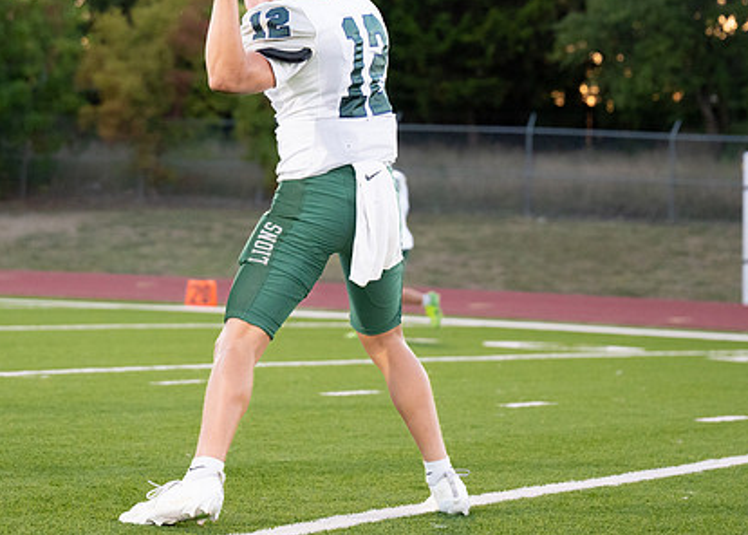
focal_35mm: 144
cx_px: 211
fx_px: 3060
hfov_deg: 13.9
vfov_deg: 9.9
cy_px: 75
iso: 2000
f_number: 2.8
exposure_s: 1/1600
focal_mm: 70
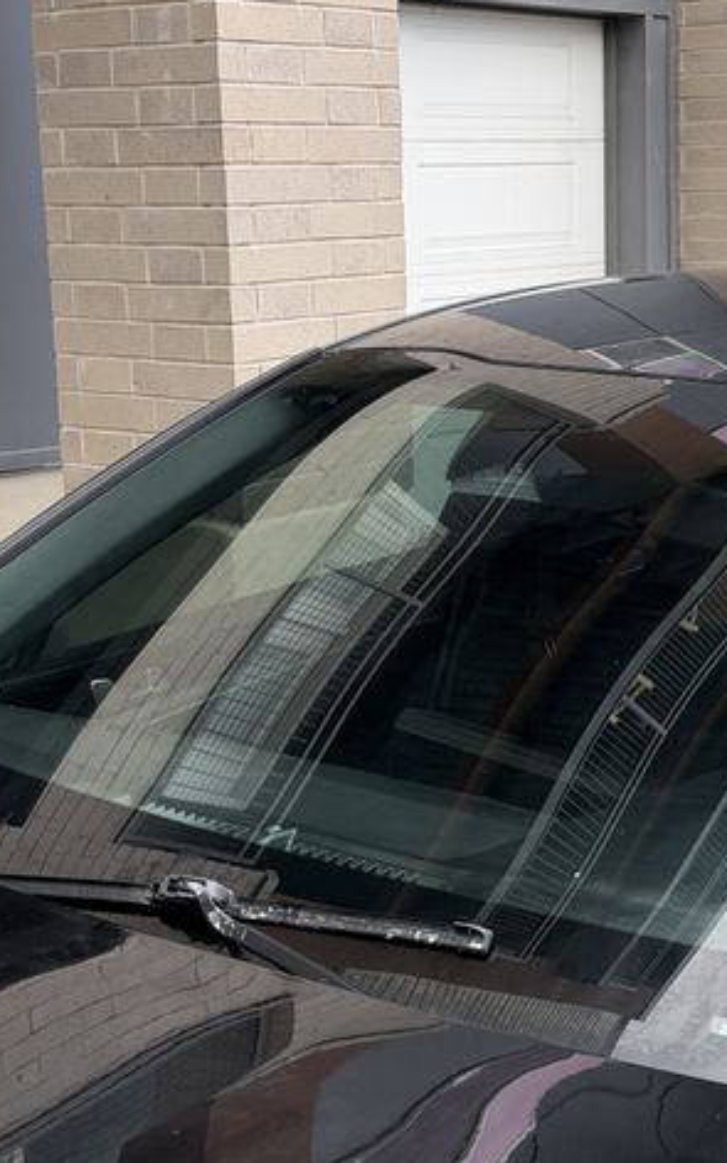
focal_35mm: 69
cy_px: 579
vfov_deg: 29.8
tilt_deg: -10.1
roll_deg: +0.7
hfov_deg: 18.7
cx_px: 562
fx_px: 2187
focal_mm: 6.76
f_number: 1.78
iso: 64
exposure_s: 1/596
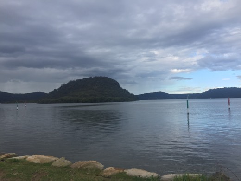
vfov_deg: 48.2
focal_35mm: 29
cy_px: 90
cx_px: 120
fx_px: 202
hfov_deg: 61.7
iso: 32
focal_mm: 4.15
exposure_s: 1/964
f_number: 2.2
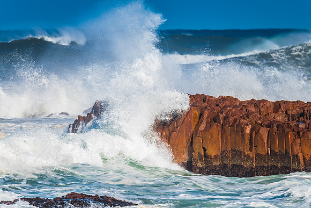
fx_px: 5184
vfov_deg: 2.3
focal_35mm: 600
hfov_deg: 3.4
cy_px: 104
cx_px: 156
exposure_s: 1/100
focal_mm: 600
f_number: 11
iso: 31
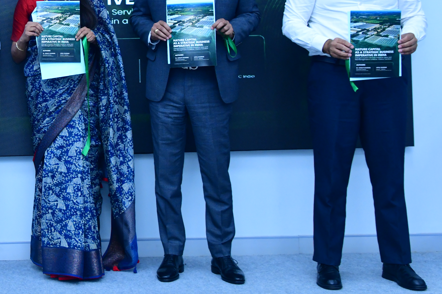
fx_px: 970
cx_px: -59
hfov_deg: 23.8
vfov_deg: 17.1
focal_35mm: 79
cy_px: 35
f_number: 6.3
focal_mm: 32
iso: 1600
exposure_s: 1/125
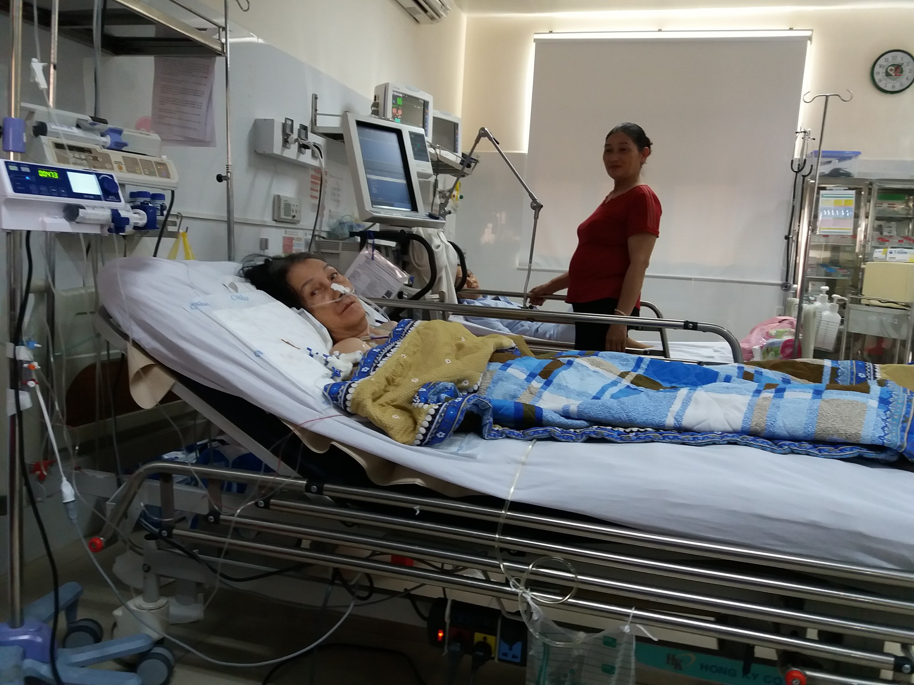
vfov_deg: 49.7
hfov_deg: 63.4
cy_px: 342
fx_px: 739
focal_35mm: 28
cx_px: 457
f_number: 1.9
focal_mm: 3.7
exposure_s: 1/25
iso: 160
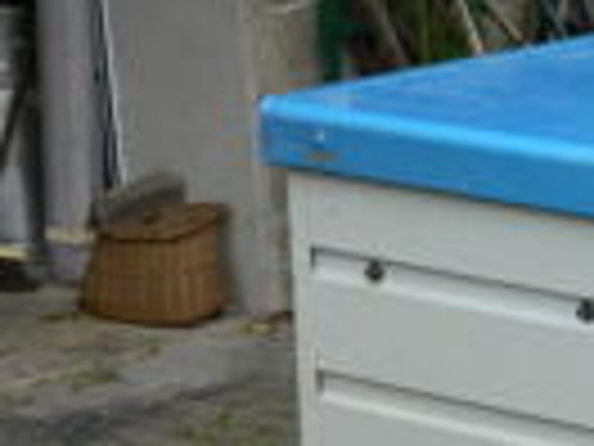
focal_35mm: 171
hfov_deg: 10.9
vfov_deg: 8.5
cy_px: 617
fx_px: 2934
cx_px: 1008
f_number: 3.6
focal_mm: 8.4
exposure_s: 1/160
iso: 80
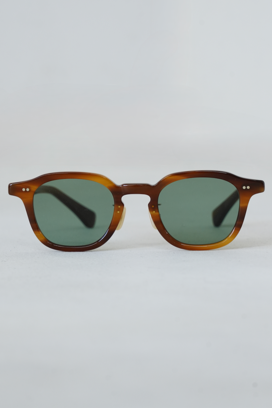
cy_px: 204
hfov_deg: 13.2
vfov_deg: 19.6
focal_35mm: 104
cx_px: 136
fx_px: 1178
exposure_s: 1/30
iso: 1000
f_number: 8
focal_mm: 104
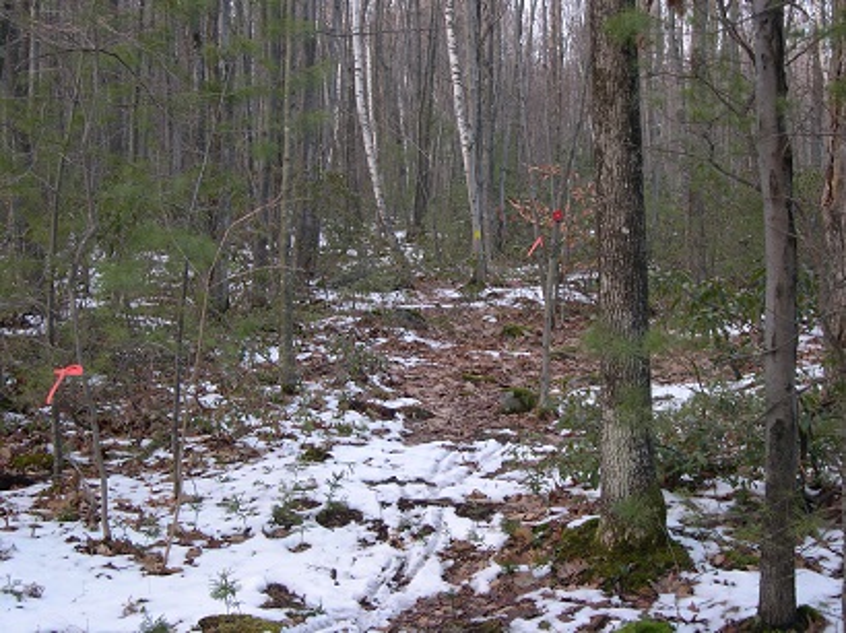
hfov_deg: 40.5
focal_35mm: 47
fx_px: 1148
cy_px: 316
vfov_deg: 30.8
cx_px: 423
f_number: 3.1
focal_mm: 10.1
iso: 100
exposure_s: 1/81.3
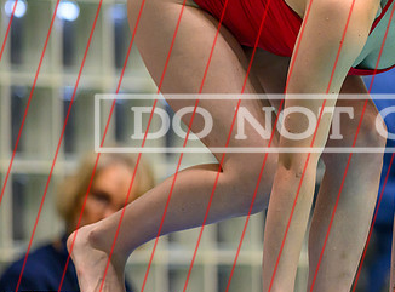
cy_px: 98
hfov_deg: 2.9
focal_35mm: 682
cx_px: 398
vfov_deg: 2.2
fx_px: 7742
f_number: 2.8
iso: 2500
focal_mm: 300
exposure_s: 1/1000
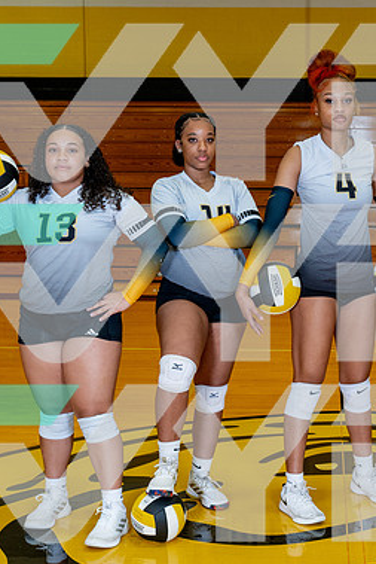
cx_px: 308
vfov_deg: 30.5
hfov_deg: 20.4
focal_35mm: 66
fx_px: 1033
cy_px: 283
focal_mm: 42
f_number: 7.1
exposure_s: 1/125
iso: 800
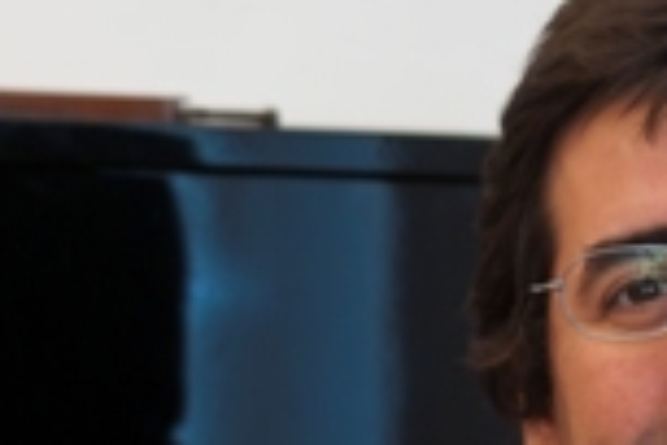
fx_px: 7567
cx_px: 549
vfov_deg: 3.4
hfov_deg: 5.0
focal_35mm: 408
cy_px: 513
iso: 320
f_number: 5
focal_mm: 93
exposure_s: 1/4
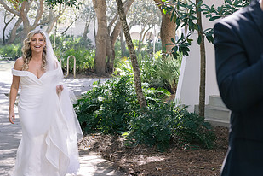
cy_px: 92
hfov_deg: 22.0
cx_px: 218
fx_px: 665
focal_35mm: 91
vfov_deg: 15.0
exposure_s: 1/200
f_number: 2.8
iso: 200
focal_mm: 35
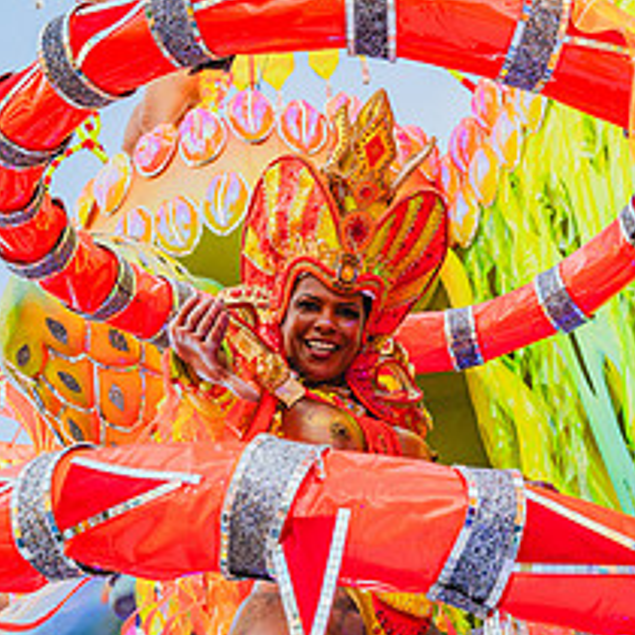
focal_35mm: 69
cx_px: 416
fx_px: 1432
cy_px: 281
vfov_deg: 25.0
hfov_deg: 24.9
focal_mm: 38
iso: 640
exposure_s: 1/1000
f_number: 5.6
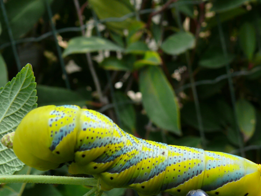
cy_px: 145
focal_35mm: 56
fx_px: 422
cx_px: 148
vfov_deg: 25.8
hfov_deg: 34.3
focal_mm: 7.4
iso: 100
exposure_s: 1/125
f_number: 4
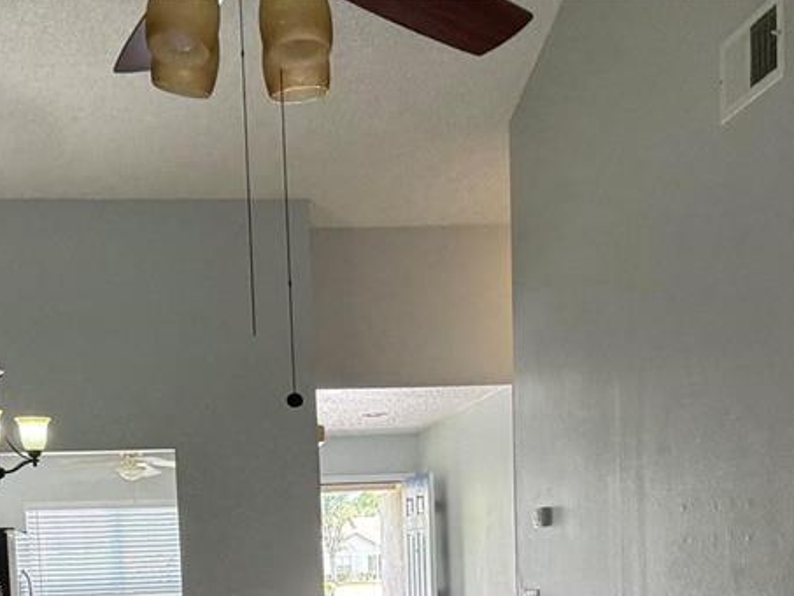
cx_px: 301
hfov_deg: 36.6
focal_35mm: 52
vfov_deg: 25.8
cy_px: 666
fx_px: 1193
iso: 80
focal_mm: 2.69
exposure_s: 1/66
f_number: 1.9
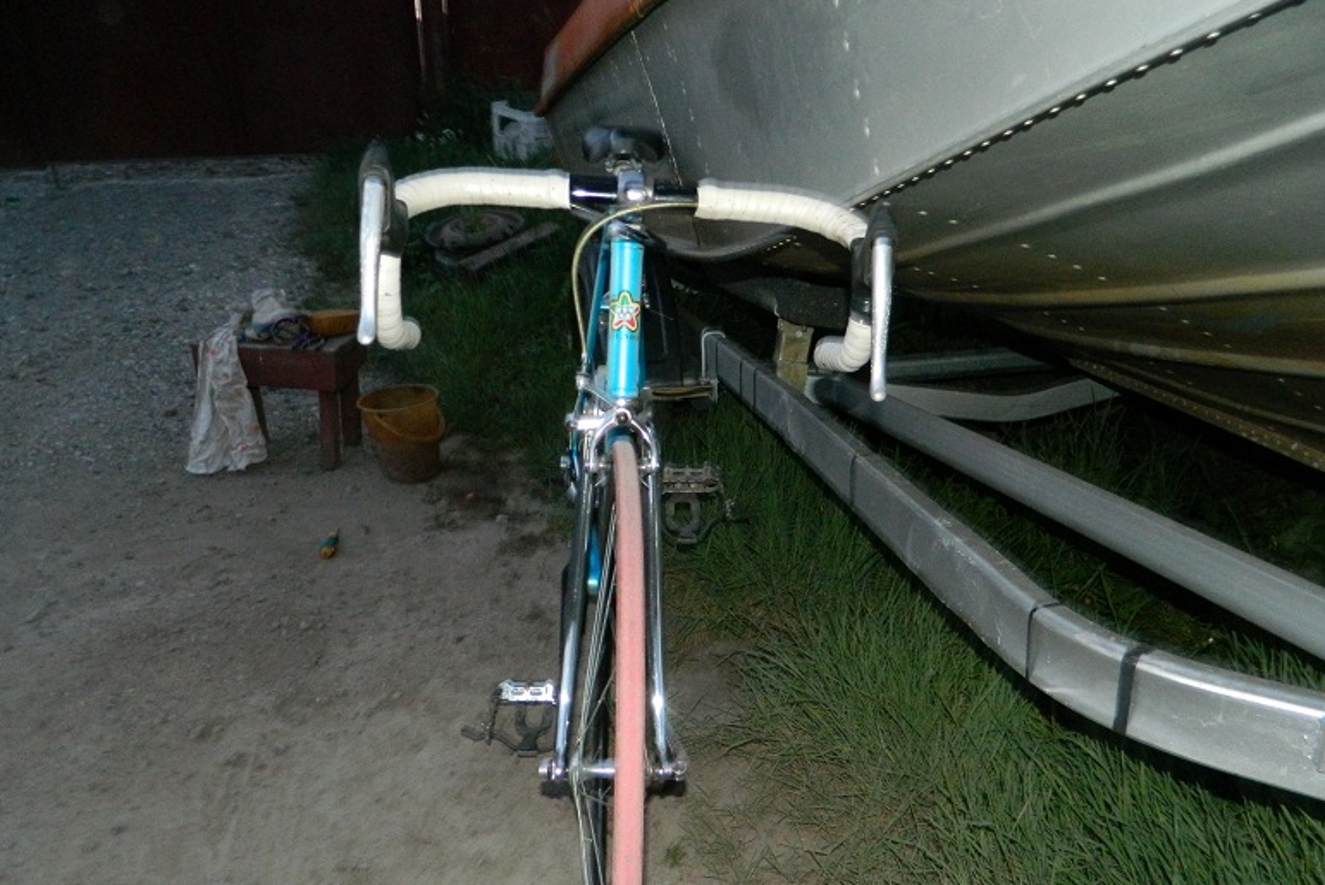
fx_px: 994
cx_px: 673
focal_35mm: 27
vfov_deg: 47.8
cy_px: 513
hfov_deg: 67.4
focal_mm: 4.5
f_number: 3.1
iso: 400
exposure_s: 1/4
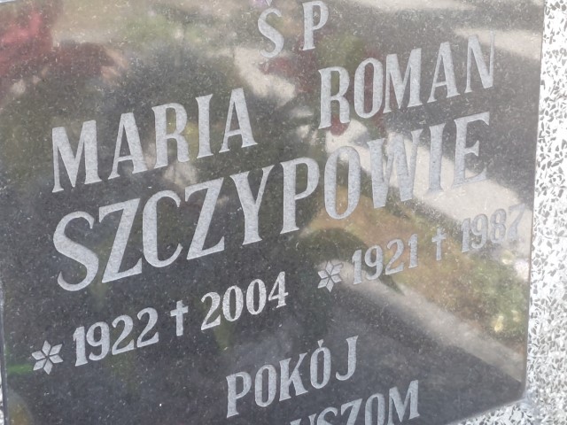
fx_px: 393
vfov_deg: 56.8
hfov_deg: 71.6
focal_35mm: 24
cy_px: 212
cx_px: 284
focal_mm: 5.23
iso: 80
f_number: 1.8
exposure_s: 1/100
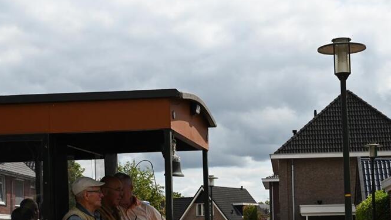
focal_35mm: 81
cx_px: 259
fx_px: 840
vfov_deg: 14.8
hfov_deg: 26.1
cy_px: 186
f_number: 14
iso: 640
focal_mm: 52
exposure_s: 1/640
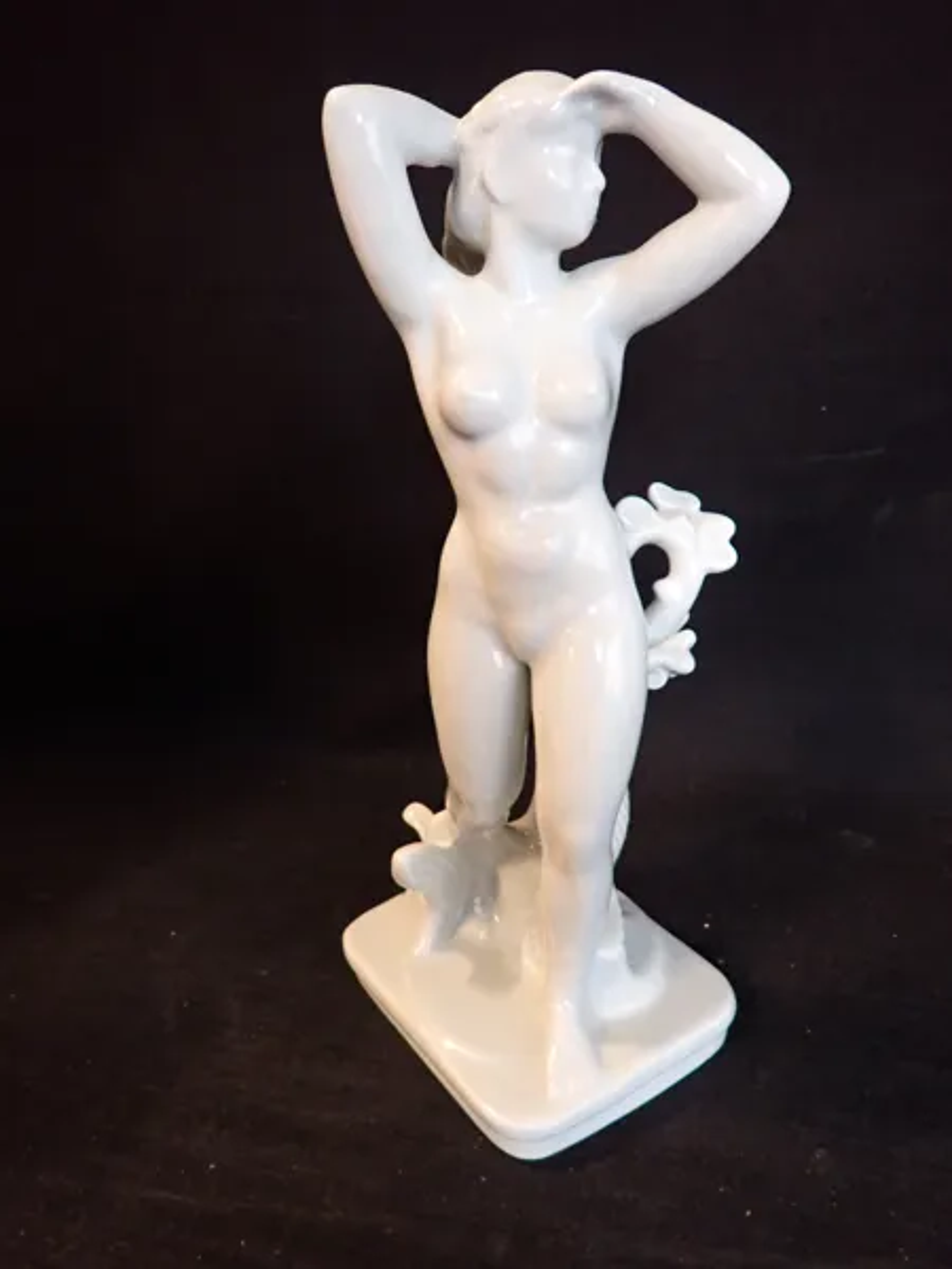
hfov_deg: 68.7
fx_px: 697
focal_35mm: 19
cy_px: 634
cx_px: 476
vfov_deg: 84.7
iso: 500
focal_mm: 3.33
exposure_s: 1/30
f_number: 2
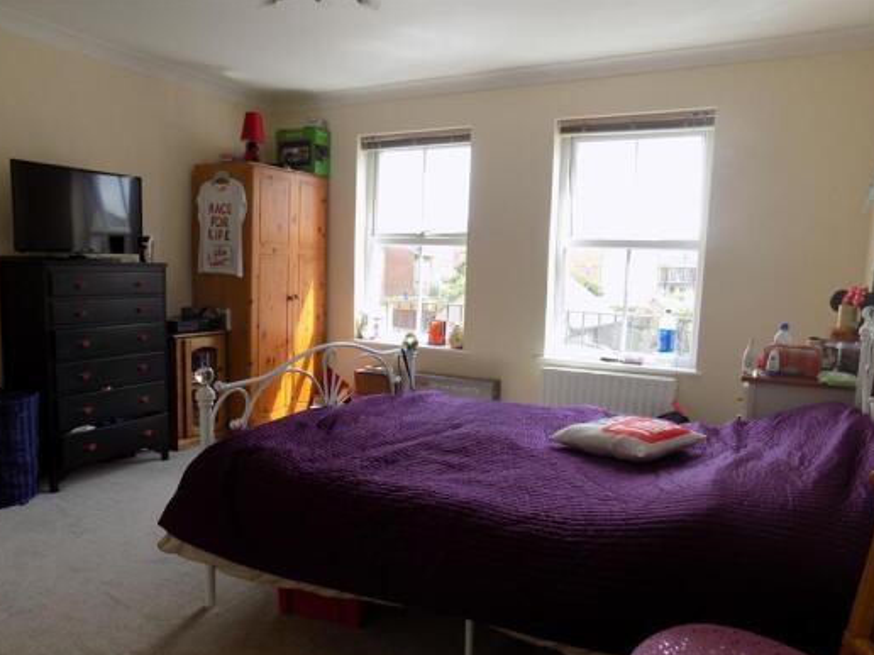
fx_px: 656
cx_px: 414
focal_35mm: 26
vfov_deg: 52.9
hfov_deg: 67.3
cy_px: 366
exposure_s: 1/125
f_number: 3.1
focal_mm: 4
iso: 80
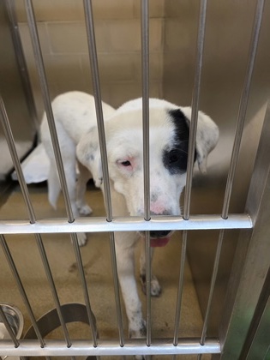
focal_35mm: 23
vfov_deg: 73.9
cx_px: 135
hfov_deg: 58.9
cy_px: 180
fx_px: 239
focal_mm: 6.3
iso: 320
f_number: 1.7
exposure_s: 1/120
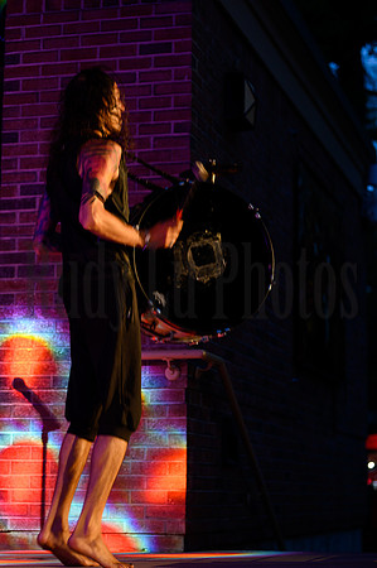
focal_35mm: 85
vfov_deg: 23.9
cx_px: 188
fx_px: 1338
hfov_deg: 16.0
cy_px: 284
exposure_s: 1/100
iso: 1600
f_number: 2.8
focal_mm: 85
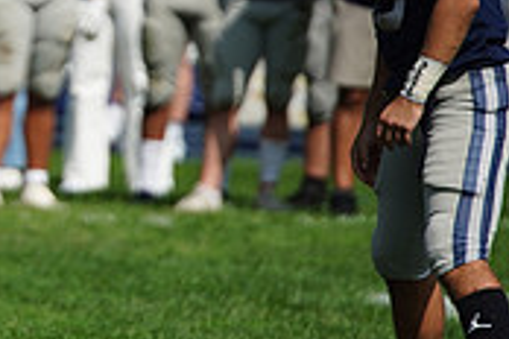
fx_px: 14152
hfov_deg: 2.1
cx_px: -328
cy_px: 45
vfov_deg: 1.4
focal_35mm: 1001
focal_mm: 300
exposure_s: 1/8000
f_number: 2.8
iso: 400
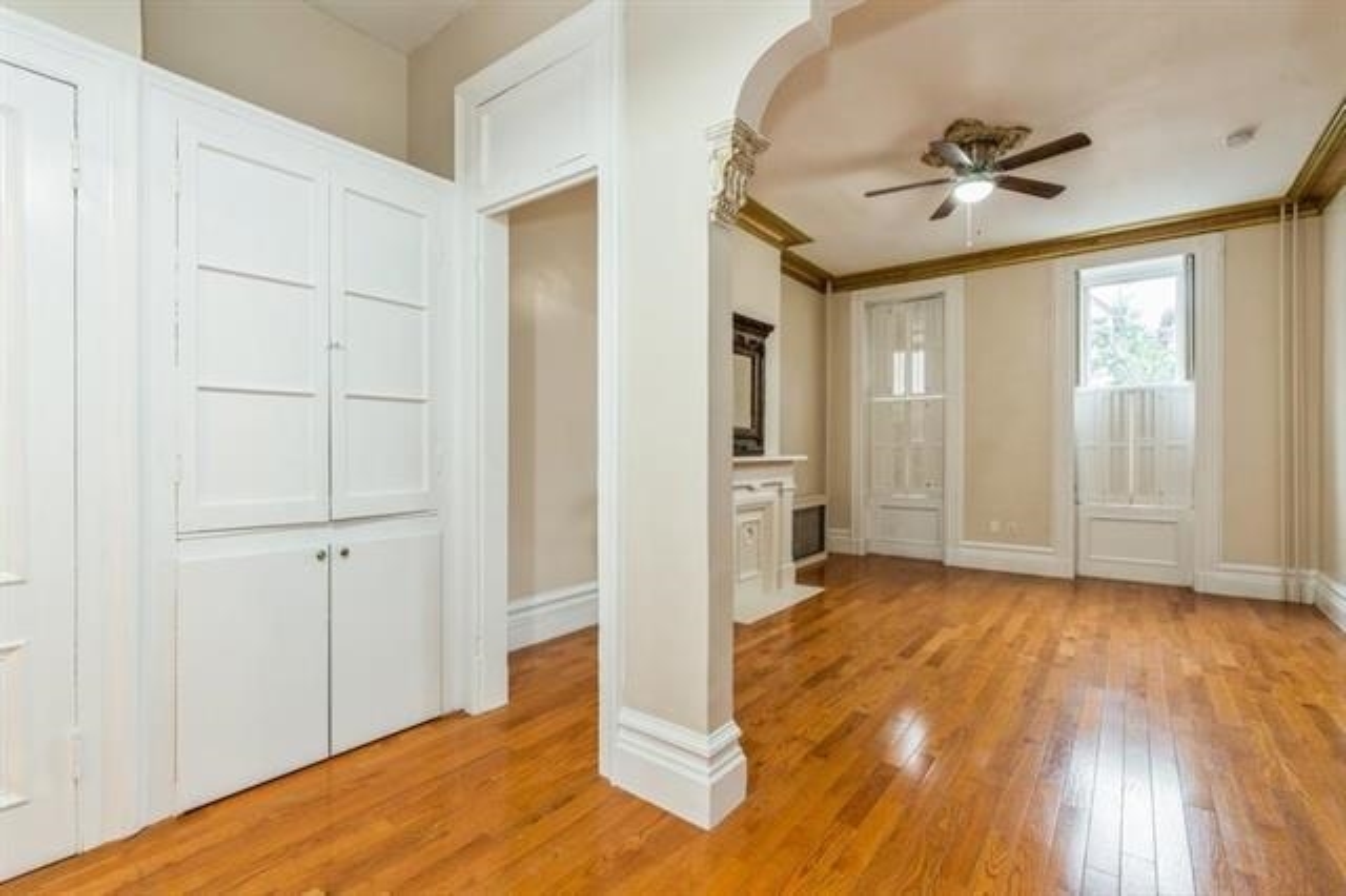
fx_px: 598
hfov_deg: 96.8
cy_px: 448
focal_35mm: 16
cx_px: 673
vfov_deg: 73.7
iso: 100
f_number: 11
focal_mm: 16
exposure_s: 2.5
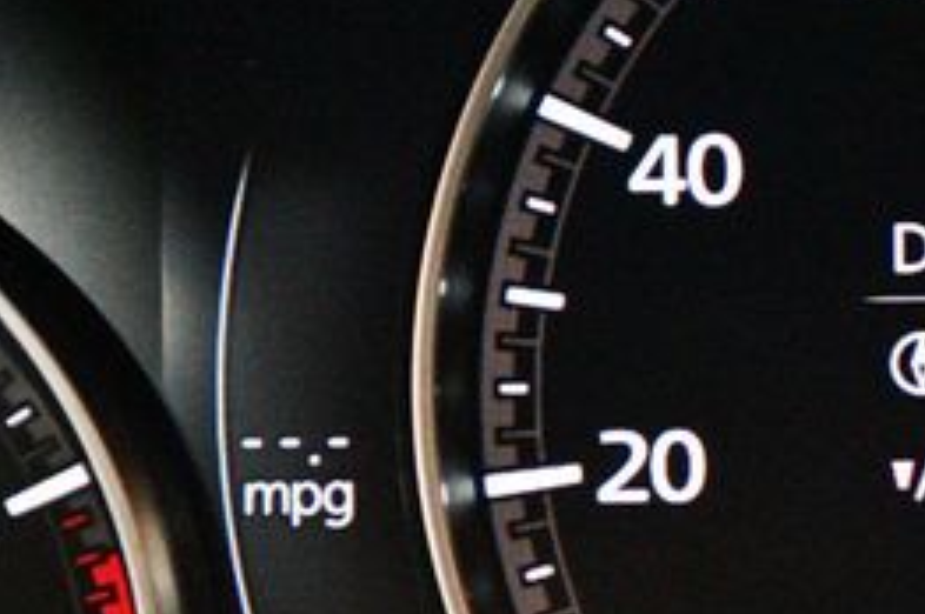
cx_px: 897
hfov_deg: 13.2
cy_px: 388
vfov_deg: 8.9
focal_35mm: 154
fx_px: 3952
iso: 12800
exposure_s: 1/60
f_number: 5.3
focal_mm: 42
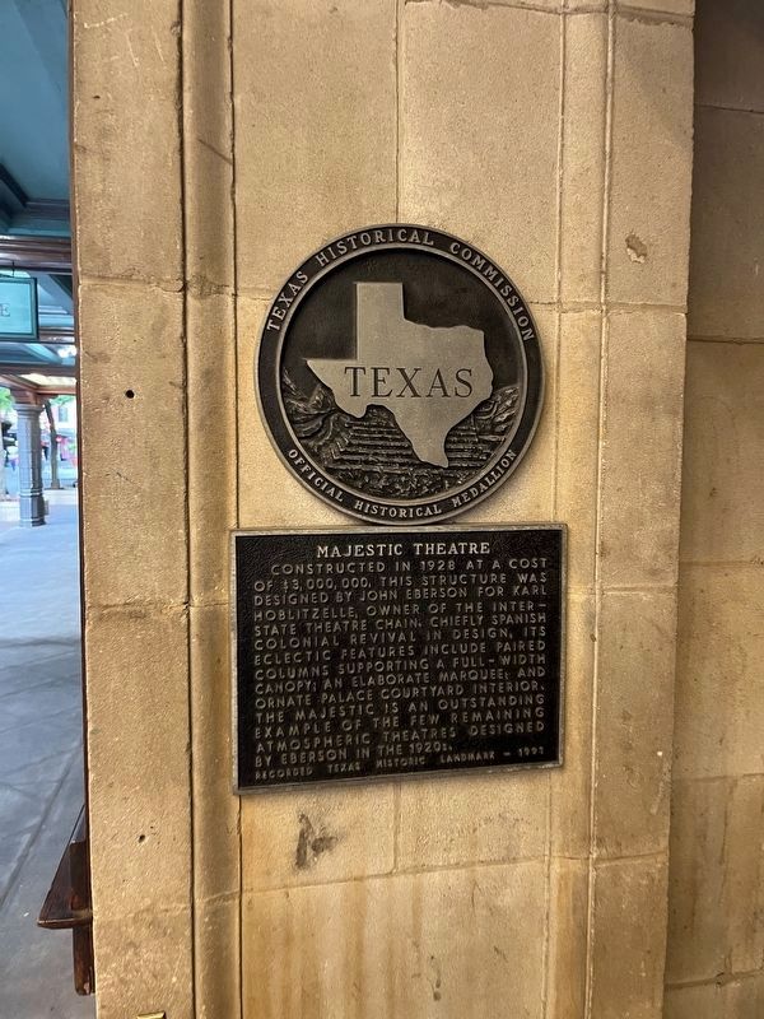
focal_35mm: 26
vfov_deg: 67.3
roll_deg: +2.3
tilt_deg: -7.2
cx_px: 382
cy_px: 510
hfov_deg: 53.1
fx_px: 765
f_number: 1.6
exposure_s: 1/60
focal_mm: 5.1
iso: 200
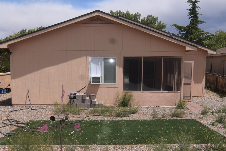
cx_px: 120
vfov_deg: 29.9
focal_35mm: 44
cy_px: 111
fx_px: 278
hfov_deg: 44.2
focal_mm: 11
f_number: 11
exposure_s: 1/200
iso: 100
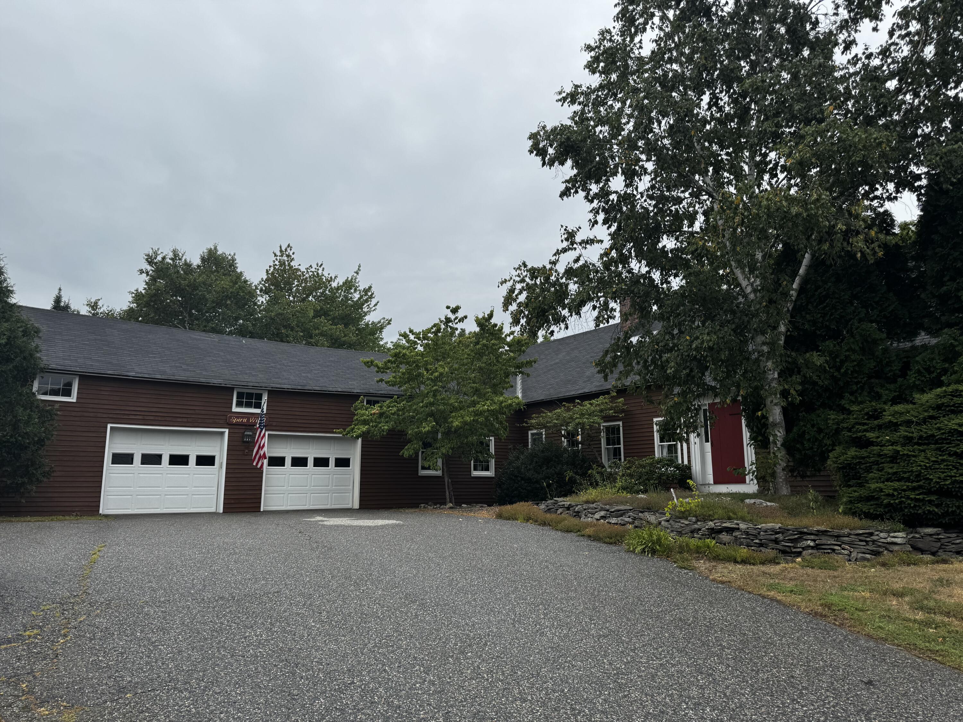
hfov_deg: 71.6
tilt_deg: +10.9
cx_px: 482
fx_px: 668
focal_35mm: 24
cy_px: 361
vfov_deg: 56.8
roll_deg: +0.2
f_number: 1.78
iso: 80
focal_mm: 6.76
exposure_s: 1/1869
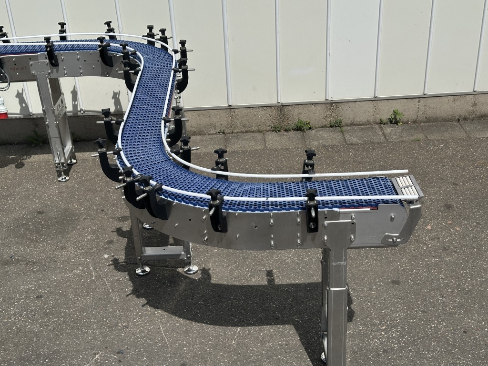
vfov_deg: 30.3
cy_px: 183
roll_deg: +1.1
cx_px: 244
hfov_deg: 39.7
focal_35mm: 48
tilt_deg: -27.4
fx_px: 677
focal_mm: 6.86
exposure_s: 1/7634
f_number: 1.78
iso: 64
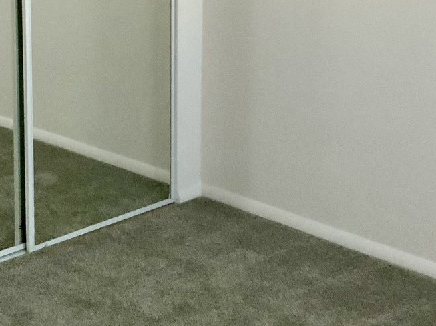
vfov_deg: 15.8
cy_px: -25
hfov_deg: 21.4
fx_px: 1146
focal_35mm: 91
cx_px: 136
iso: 250
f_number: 1.8
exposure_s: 1/40
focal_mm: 3
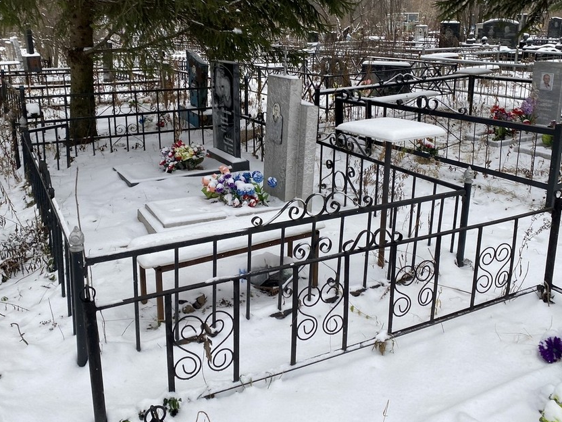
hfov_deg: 56.8
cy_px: 171
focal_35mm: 32
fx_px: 520
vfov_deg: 44.0
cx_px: 272
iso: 32
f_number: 1.8
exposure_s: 1/229
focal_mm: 4.25
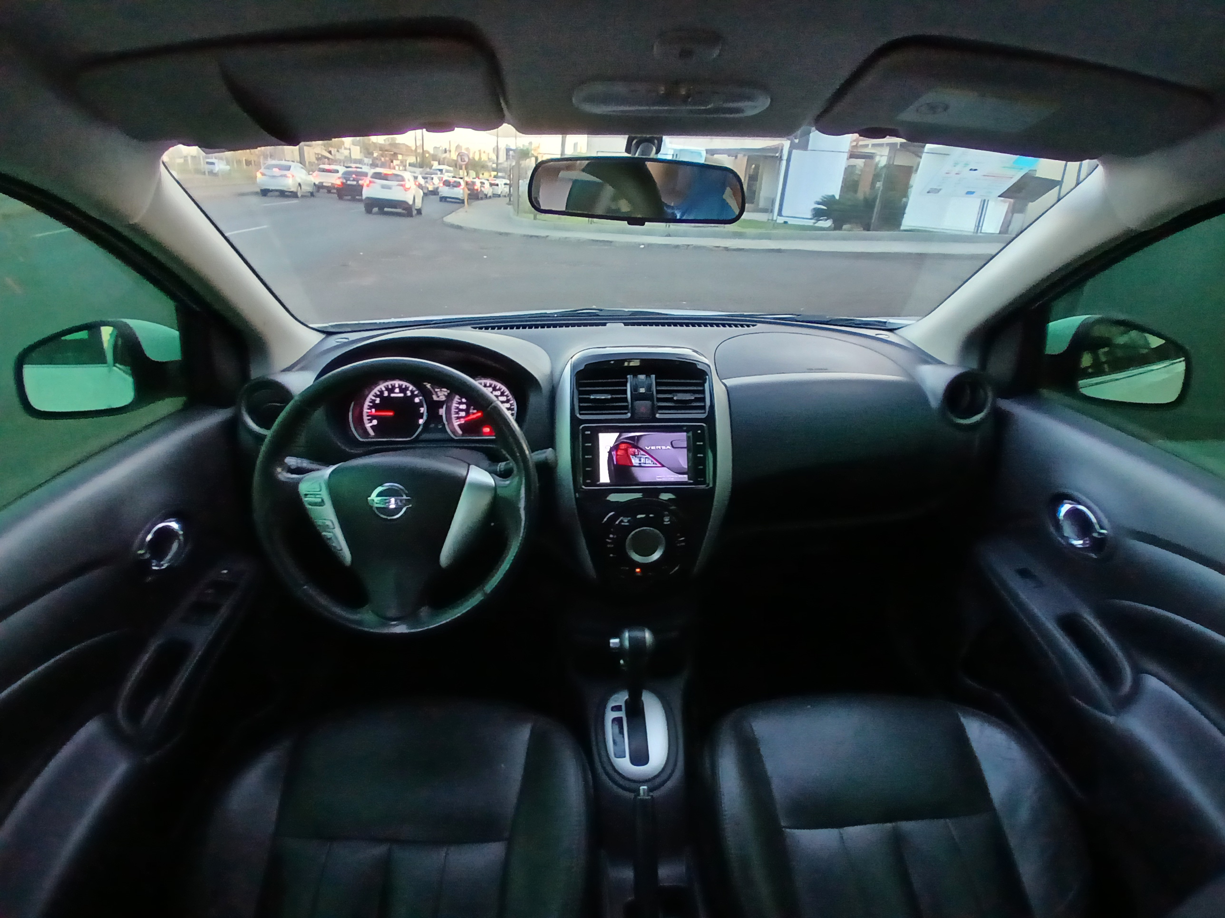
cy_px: 459
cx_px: 612
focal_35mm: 17
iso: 200
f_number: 2.2
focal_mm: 1.4
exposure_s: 1/30
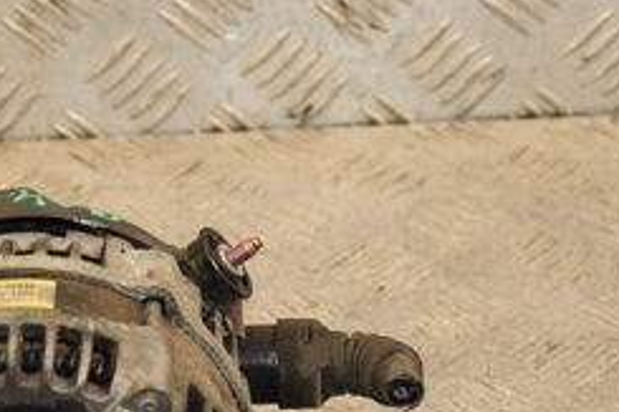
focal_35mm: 196
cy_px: 316
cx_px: 149
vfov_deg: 7.0
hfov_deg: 10.5
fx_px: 3368
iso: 800
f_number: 5
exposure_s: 1/125
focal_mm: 50
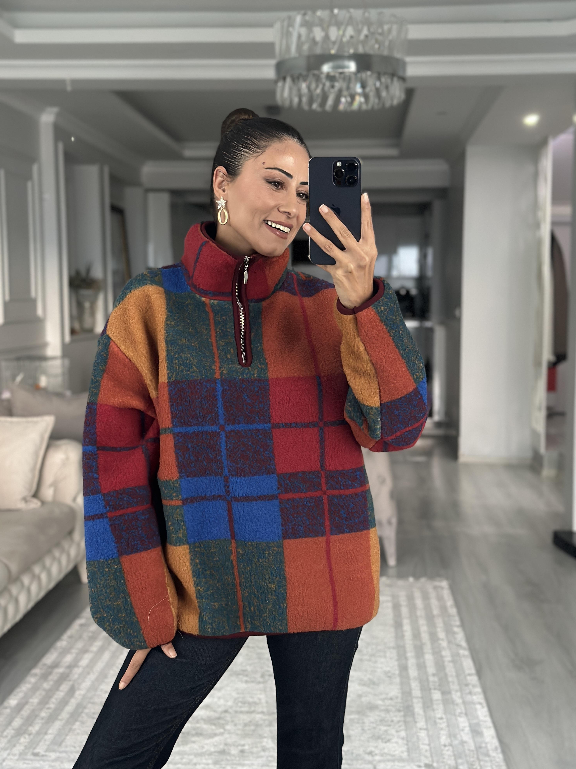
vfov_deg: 38.9
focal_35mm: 49
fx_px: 1087
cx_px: 293
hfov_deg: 29.7
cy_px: 382
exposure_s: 1/40
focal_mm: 6.86
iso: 500
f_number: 1.78
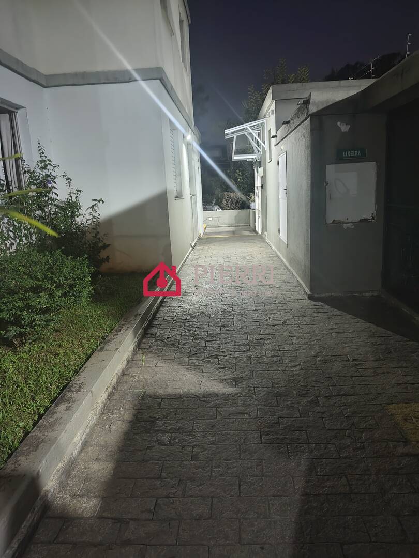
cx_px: 210
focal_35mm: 26
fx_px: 420
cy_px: 279
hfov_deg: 53.1
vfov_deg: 67.3
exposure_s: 1/30
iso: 1378
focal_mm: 4.81
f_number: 1.8
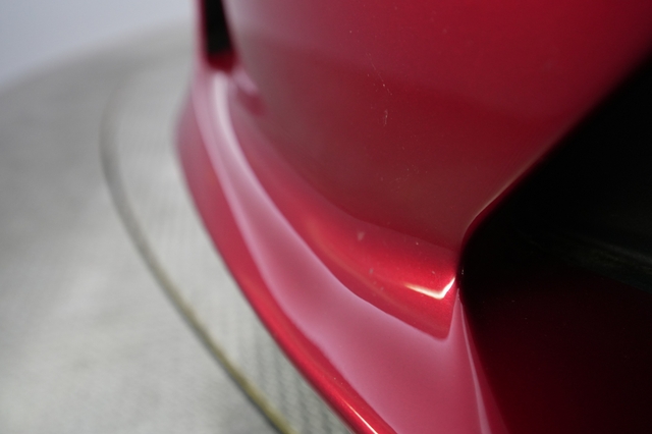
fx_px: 507
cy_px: 217
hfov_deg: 65.5
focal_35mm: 28
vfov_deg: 46.4
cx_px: 326
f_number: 4.5
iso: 2500
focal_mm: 28
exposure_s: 1/100
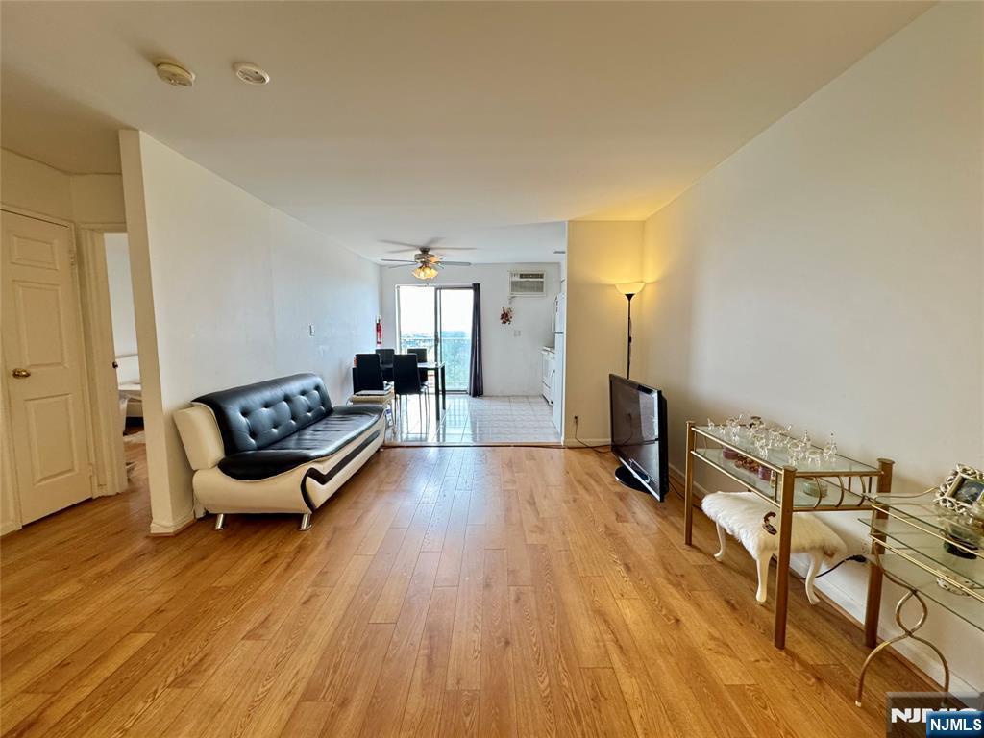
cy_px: 369
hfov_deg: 102.1
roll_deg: +0.2
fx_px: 398
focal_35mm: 14
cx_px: 492
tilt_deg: -6.2
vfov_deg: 85.7
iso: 250
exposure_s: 1/60
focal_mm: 2.22
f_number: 2.2
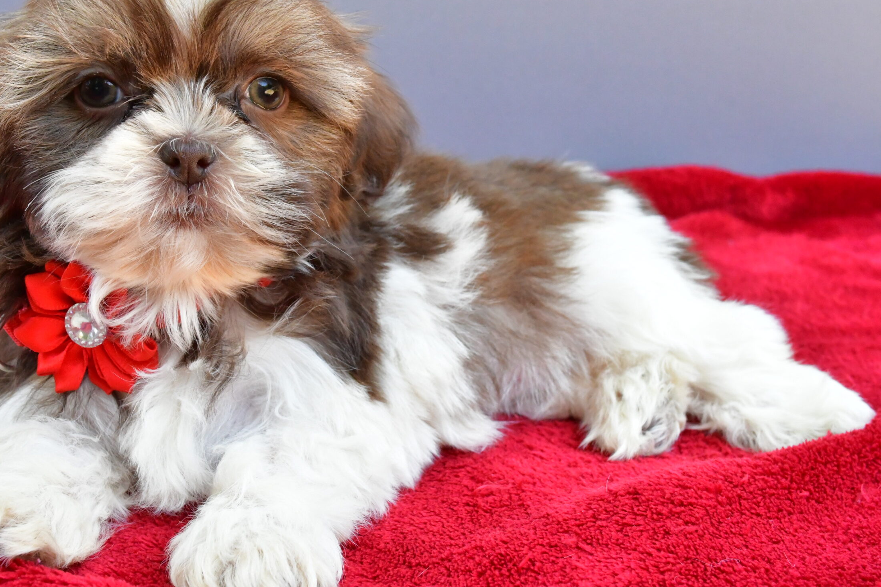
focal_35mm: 49
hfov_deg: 40.2
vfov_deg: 27.5
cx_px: 372
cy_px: 257
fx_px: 1199
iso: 5000
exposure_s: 1/320
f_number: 10
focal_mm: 28
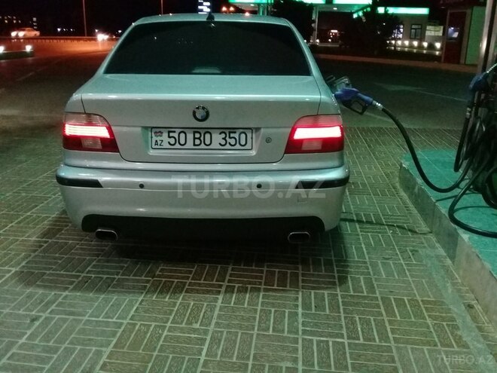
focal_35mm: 31
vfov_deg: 45.4
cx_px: 248
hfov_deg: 58.4
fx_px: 445
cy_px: 186
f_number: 2.2
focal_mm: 3.3
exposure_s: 1/17
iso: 640
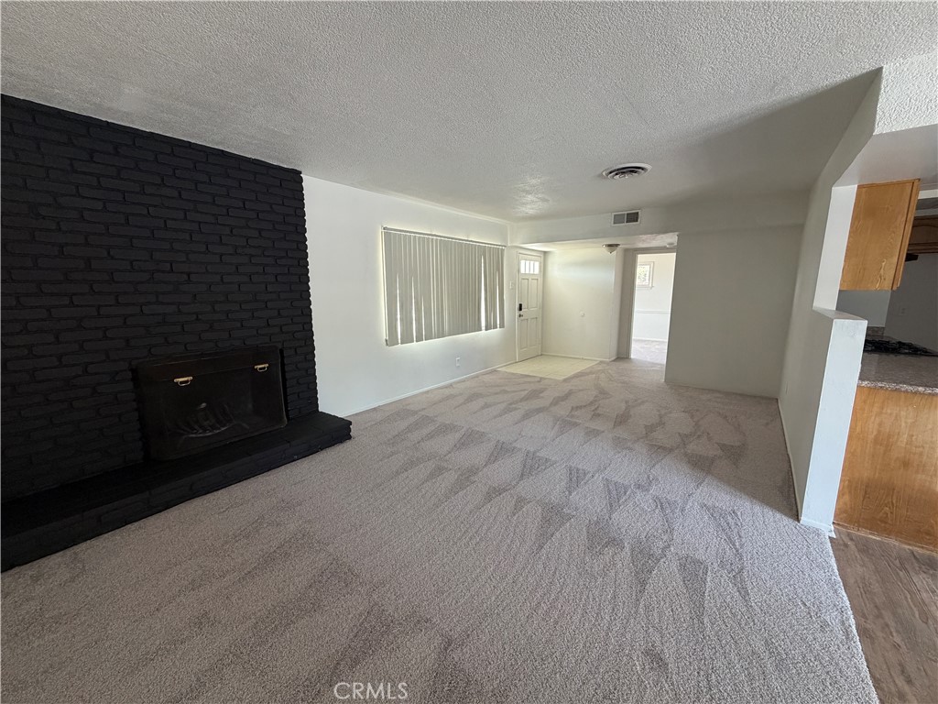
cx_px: 469
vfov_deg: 85.7
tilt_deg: -9.9
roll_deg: +0.5
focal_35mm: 14
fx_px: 379
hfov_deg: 102.1
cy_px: 352
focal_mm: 2.22
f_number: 2.2
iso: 320
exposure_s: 1/96
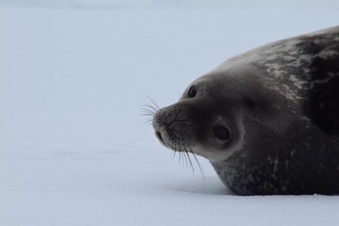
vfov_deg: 3.1
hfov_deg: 4.6
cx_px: 170
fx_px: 4236
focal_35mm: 450
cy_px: 113
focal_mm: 300
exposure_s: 1/200
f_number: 11
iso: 100
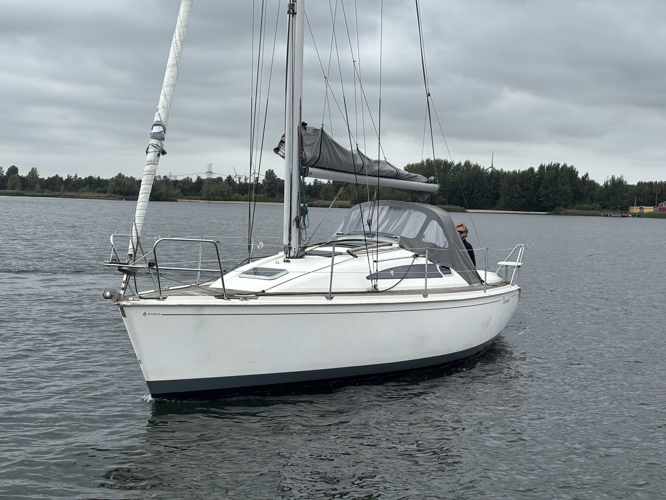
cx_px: 333
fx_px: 1000
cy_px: 250
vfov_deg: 28.0
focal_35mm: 52
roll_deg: -1.8
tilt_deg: -3.6
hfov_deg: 36.8
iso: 32
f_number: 1.6
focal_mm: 5.96
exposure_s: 1/1418
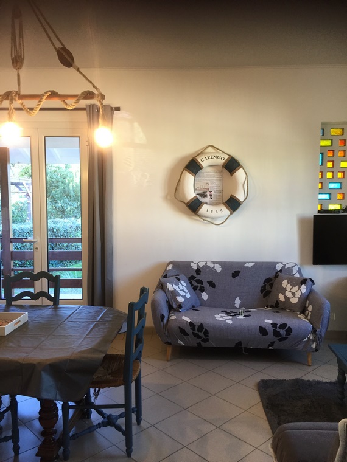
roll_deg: +0.3
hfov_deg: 48.2
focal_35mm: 29
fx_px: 388
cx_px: 174
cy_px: 231
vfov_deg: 61.7
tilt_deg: -2.1
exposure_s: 1/33
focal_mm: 4.15
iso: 80
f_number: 2.2
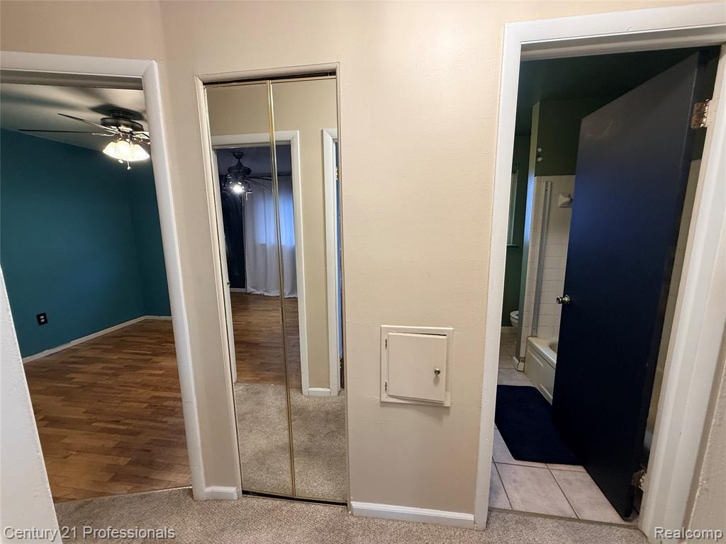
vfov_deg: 85.7
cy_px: 272
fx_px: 294
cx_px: 363
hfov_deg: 102.1
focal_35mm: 14
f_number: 2.2
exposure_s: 1/120
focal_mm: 2.22
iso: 200
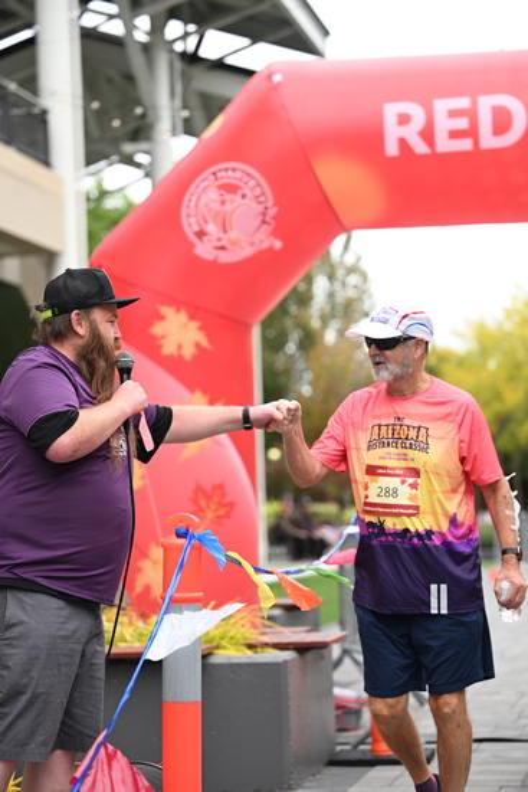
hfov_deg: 14.9
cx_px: 264
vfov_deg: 22.1
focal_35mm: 92
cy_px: 396
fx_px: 2023
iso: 640
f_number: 2.8
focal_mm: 92
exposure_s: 1/2000
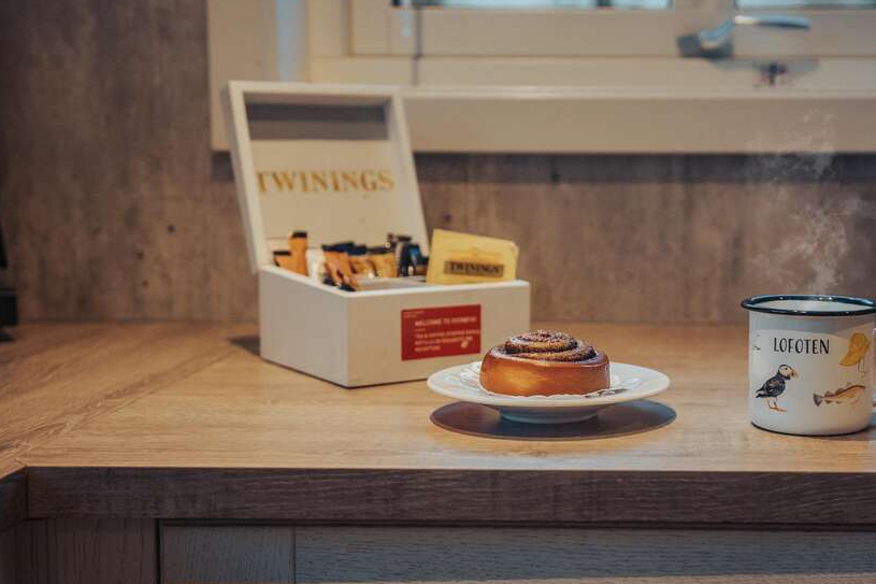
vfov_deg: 24.6
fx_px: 1338
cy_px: 289
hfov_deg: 35.5
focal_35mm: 55
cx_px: 649
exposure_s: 1/500
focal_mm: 35
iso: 1250
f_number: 2.8
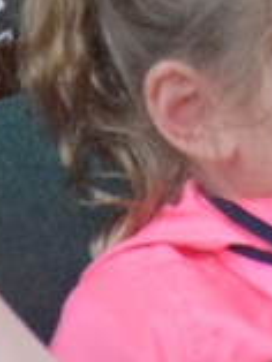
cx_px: 150
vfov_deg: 1.5
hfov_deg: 1.1
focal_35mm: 1316
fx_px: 13769
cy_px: -269
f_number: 5.6
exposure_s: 1/125
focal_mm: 140
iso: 5000
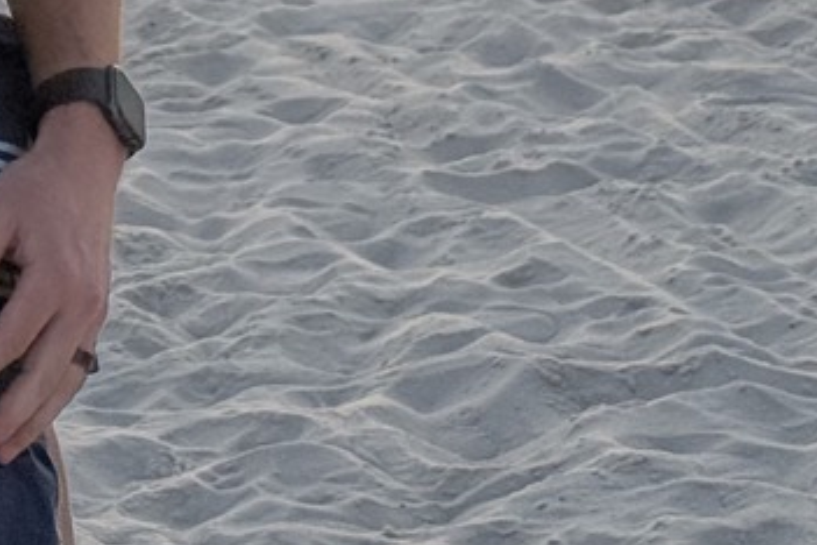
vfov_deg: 6.6
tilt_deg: +0.3
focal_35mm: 199
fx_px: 4516
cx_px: -81
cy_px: -661
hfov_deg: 10.2
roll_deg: +1.4
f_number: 1.78
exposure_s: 1/3891
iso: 64
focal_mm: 6.76
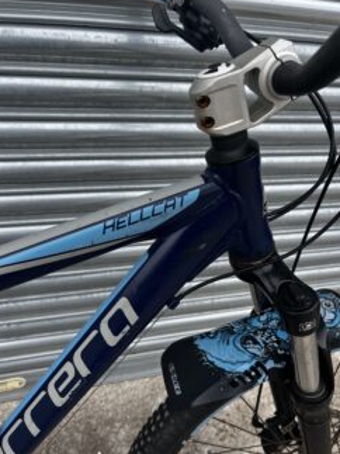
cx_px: 173
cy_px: 236
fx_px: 380
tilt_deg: -37.8
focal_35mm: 29
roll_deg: -7.9
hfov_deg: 48.2
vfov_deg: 61.7
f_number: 1.6
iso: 50
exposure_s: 1/845
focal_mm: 5.1
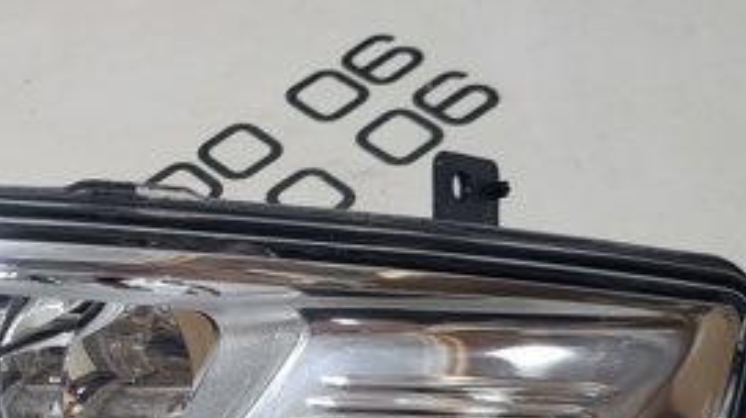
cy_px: 344
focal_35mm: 67
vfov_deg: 17.8
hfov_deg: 30.5
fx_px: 1324
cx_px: 129
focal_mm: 5.4
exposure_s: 1/50
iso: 200
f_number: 1.8
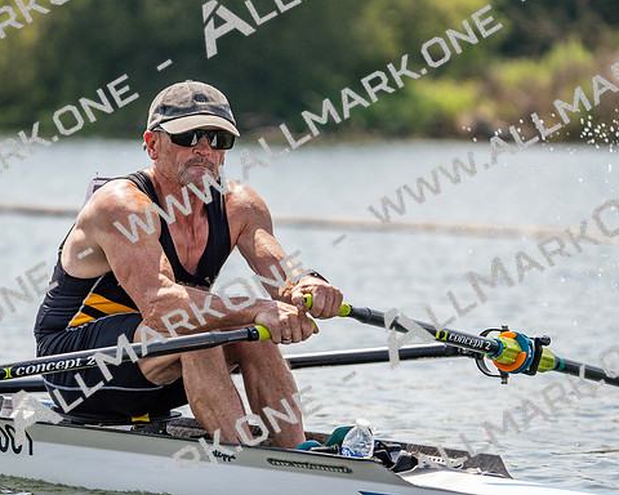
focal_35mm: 306
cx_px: 273
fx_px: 5606
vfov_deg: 5.1
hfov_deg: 6.3
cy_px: 247
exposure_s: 1/1600
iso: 200
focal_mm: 270
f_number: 5.6
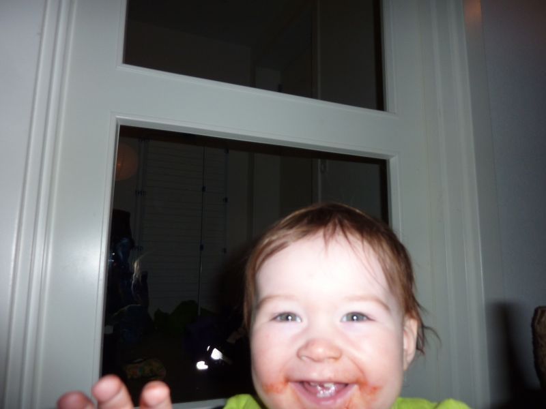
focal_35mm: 25
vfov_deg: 54.9
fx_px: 394
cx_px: 273
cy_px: 204
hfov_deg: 69.4
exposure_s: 1/125
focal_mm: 4.1
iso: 100
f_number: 3.3
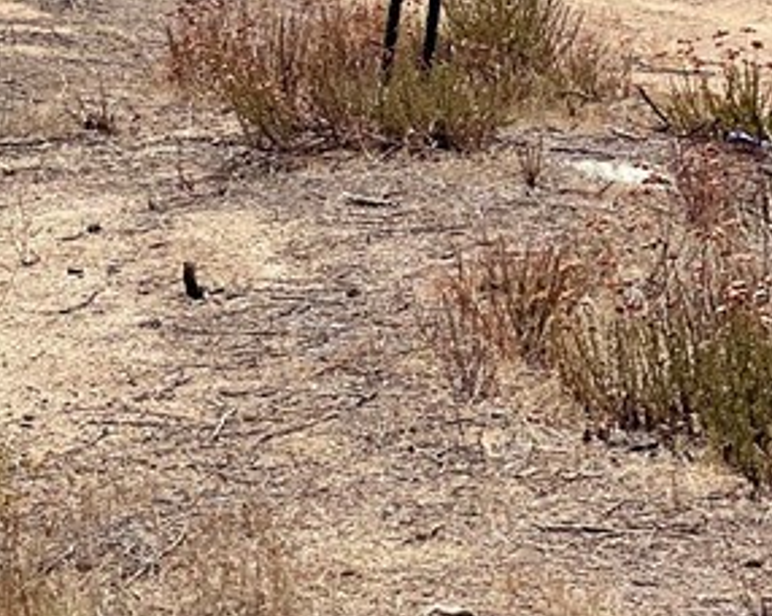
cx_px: 22
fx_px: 5111
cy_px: -673
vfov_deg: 6.6
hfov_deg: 8.6
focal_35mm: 224
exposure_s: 1/2016
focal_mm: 7.5
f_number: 2.2
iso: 20
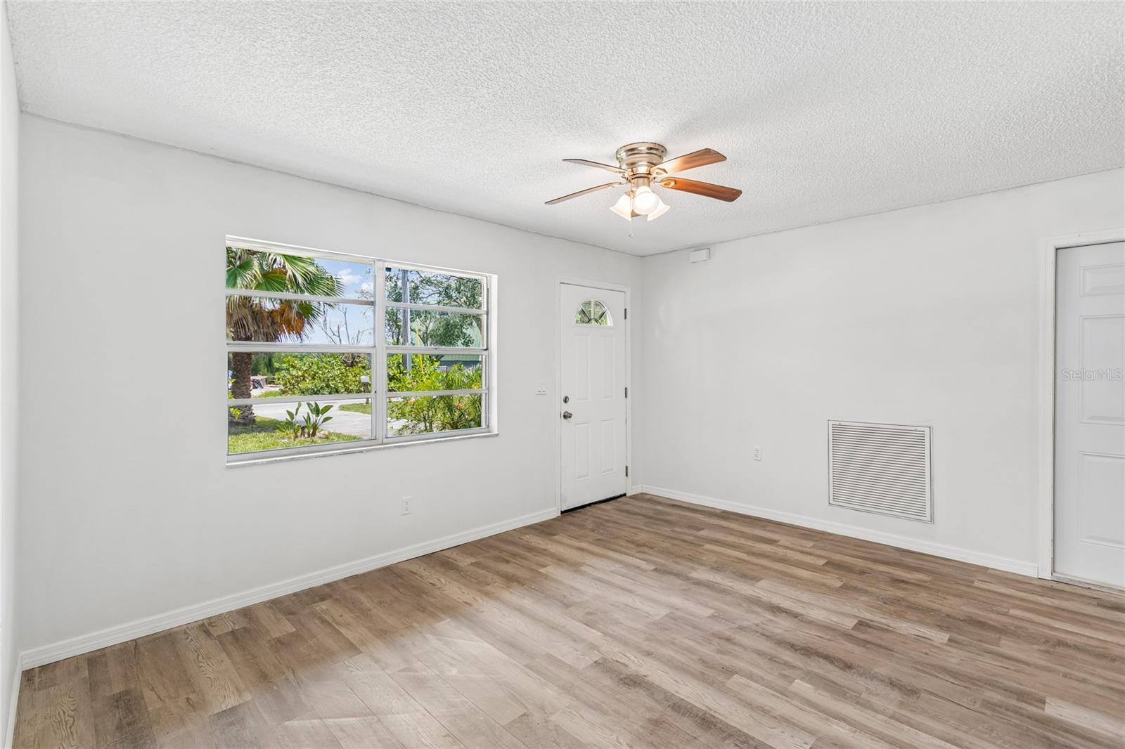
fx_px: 469
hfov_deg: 100.4
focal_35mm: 15
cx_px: 562
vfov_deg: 77.3
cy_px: 374
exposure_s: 1/8
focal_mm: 10
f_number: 5.6
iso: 100
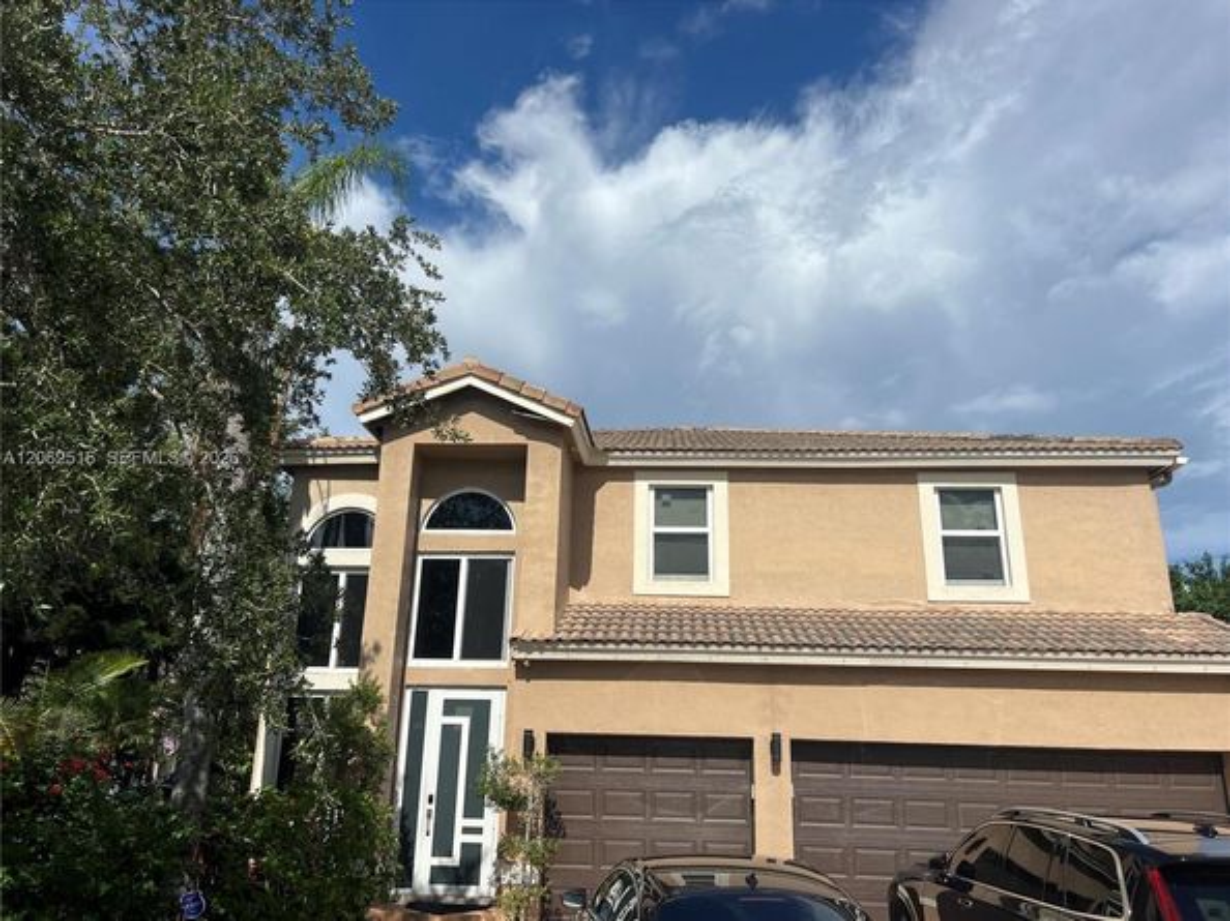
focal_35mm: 26
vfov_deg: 53.0
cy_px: 460
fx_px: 923
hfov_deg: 67.3
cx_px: 615
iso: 50
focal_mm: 5.7
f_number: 1.5
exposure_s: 1/9434
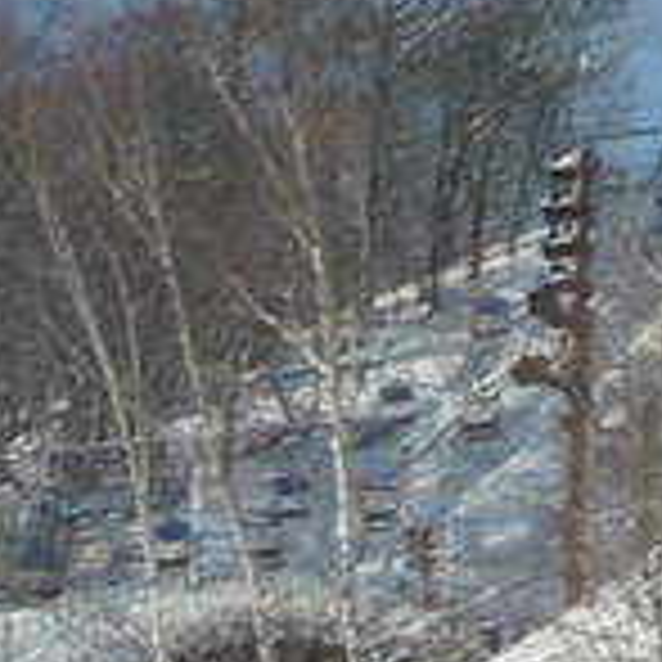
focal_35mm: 373
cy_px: 421
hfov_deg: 4.7
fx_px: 8070
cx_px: -27
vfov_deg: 4.7
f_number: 14
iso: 100
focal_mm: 15.3
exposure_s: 1/125
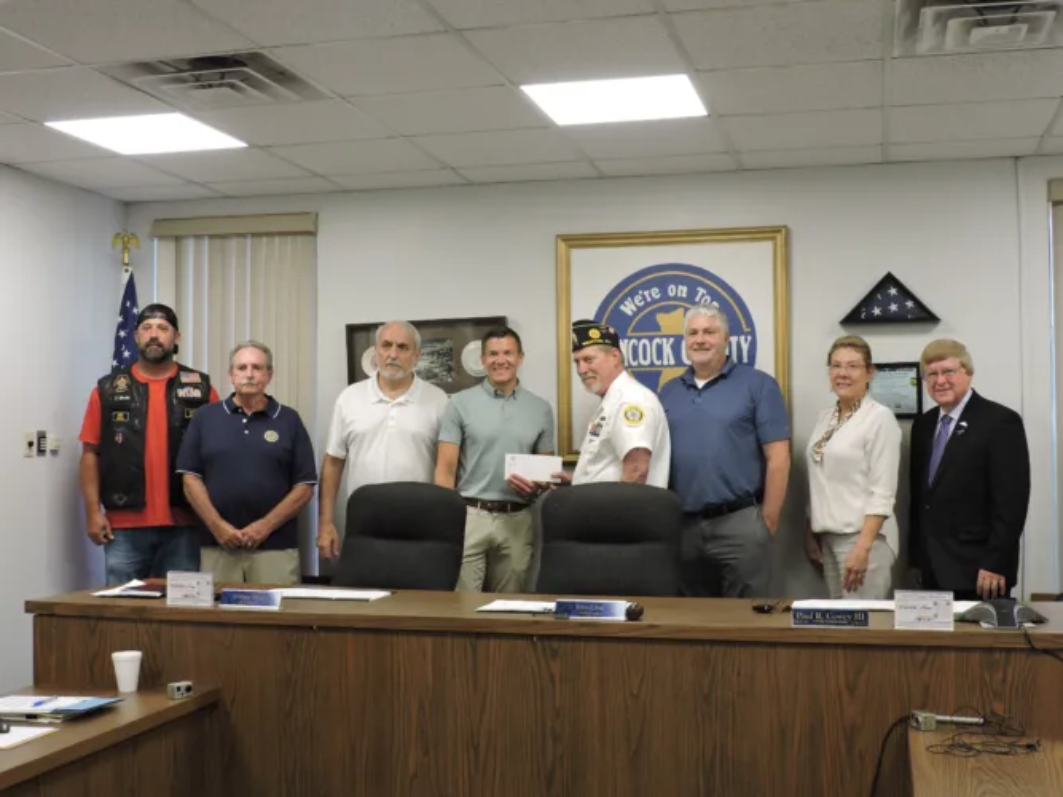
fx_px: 1320
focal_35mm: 43
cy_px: 398
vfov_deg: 33.6
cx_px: 532
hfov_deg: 43.9
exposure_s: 1/50
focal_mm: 7.7
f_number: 3.4
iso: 280
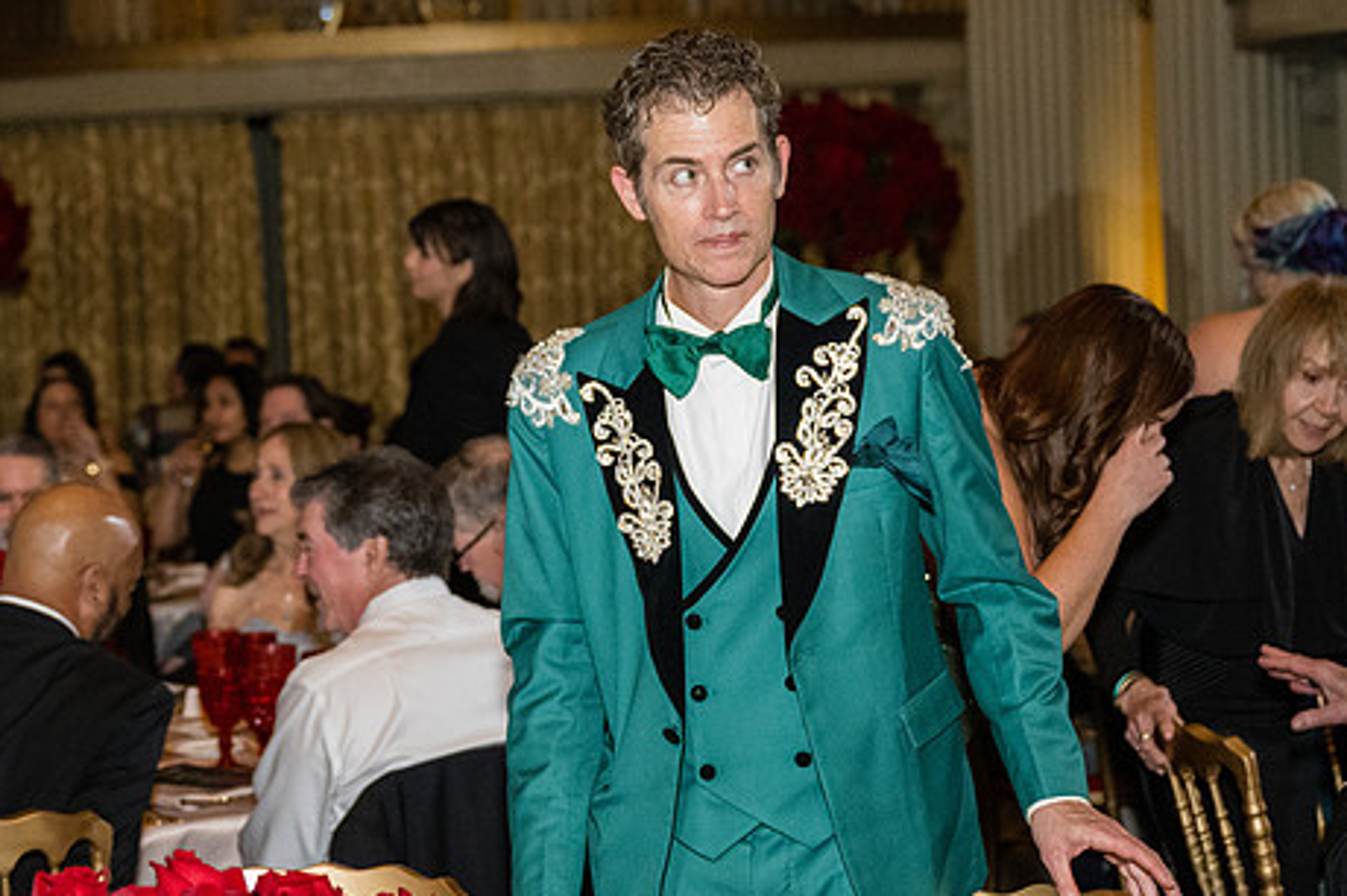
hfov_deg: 22.1
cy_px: 419
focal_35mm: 92
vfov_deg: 14.8
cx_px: 600
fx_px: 3440
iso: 3200
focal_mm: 49
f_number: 3.2
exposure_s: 1/200
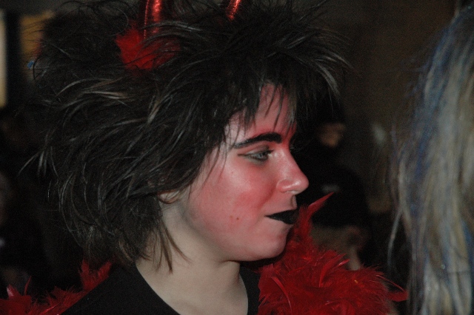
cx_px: 237
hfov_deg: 19.5
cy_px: 158
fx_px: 1382
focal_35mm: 105
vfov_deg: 13.0
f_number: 5
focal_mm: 70
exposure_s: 1/60
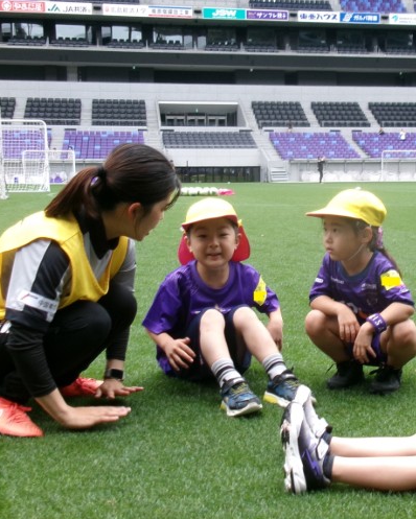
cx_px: 303
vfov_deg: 34.1
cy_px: 285
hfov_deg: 27.3
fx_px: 846
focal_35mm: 55
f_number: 3.9
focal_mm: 5.1
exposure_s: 1/150
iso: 100
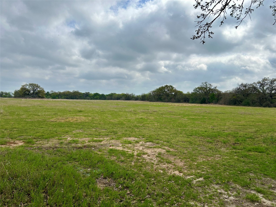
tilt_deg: -1.7
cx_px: 138
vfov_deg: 53.1
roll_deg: +0.1
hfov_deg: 67.3
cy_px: 104
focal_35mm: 26
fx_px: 207
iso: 50
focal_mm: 5.7
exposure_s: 1/6993
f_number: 1.5
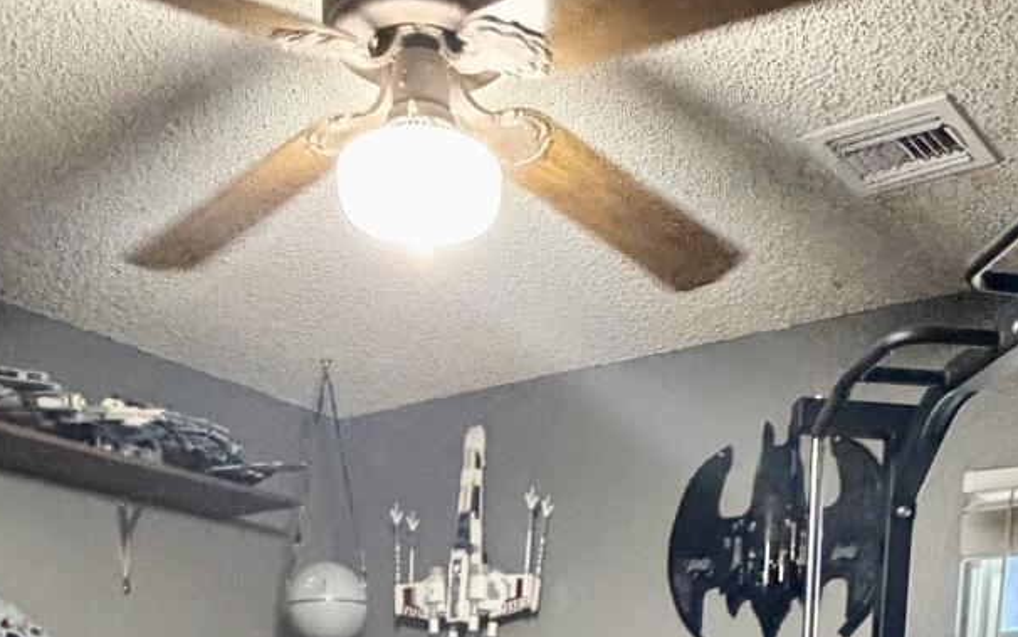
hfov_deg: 41.0
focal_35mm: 49
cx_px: 564
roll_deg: -0.6
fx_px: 1360
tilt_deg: -9.9
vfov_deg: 20.5
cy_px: 1071
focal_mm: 2.22
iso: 1000
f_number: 2.2
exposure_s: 1/40
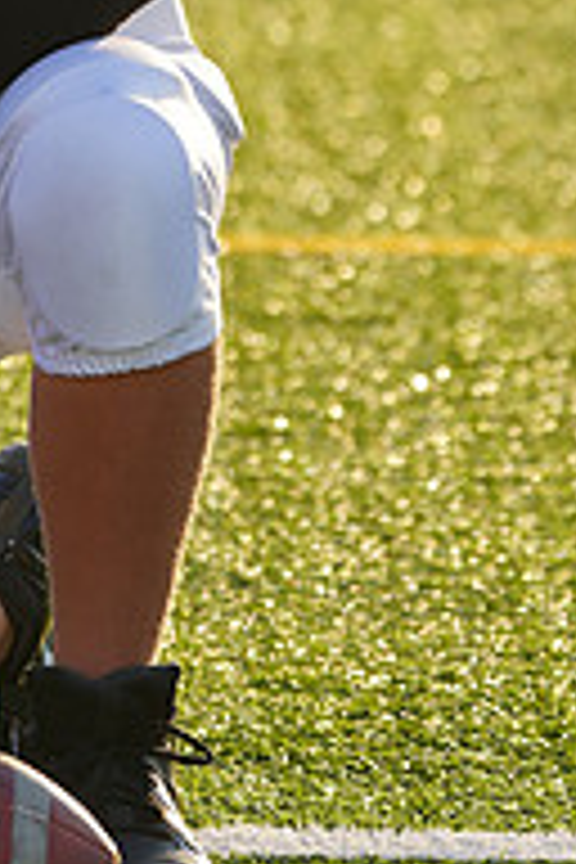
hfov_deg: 2.3
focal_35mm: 598
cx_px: -45
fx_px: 14351
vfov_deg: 3.4
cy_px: -284
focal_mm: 198
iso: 100
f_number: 5.6
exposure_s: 1/250
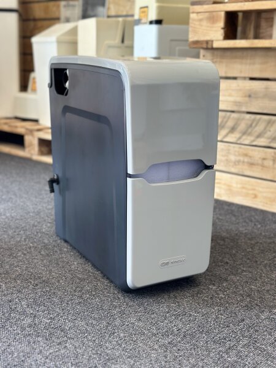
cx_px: 138
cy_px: 184
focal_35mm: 48
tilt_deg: -15.0
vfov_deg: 39.7
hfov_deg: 30.3
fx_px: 510
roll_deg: -0.6
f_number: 1.78
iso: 125
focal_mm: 6.86
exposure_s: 1/96
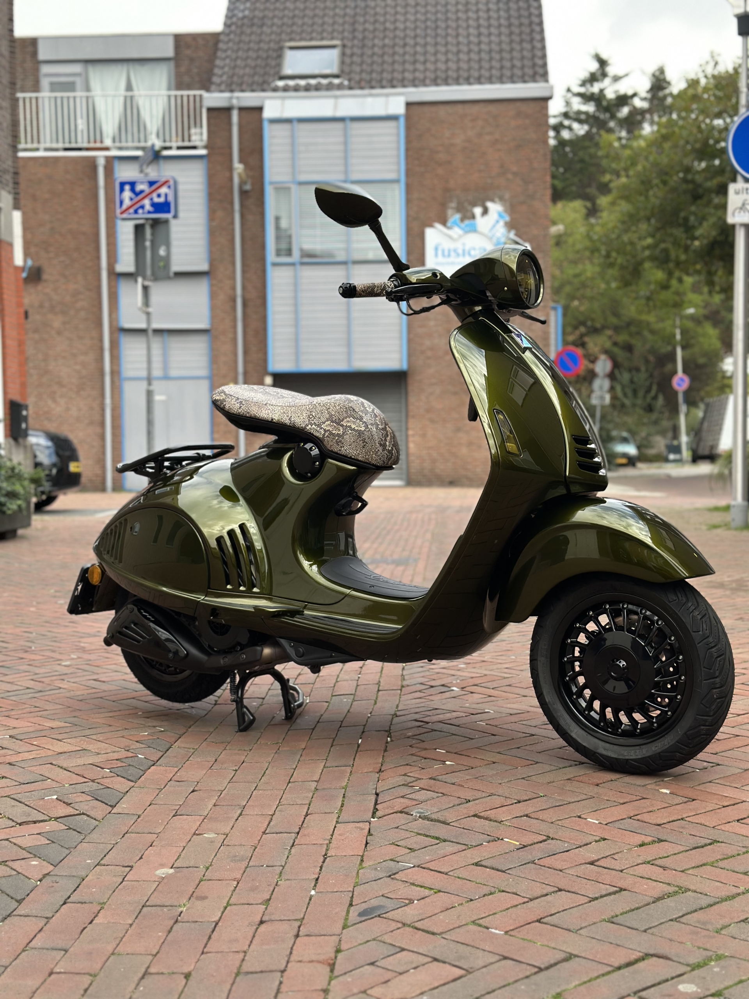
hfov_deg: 30.3
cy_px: 500
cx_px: 374
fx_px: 1385
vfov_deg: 39.7
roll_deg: -0.1
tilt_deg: -2.4
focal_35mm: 48
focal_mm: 6.86
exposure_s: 1/962
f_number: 1.78
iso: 80
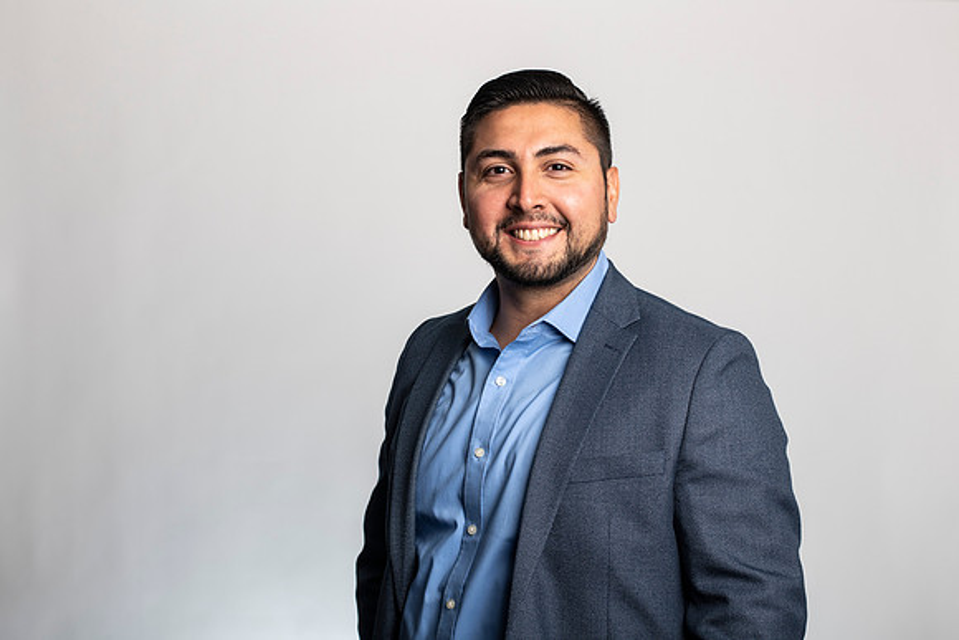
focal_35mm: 57
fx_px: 1530
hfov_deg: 34.8
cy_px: 288
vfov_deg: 23.6
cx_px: 517
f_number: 5.6
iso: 100
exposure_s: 1/200
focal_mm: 50
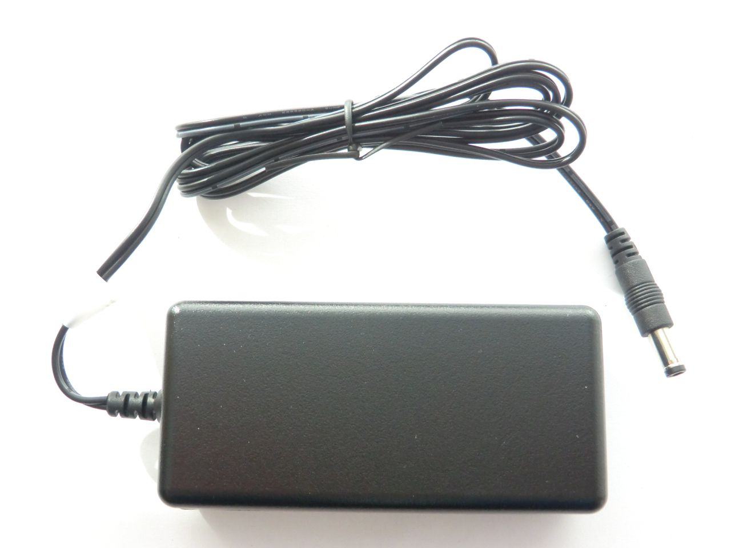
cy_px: 274
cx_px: 366
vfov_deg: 36.0
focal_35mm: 40
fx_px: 845
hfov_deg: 46.8
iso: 400
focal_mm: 7.1
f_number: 3.8
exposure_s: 1/30
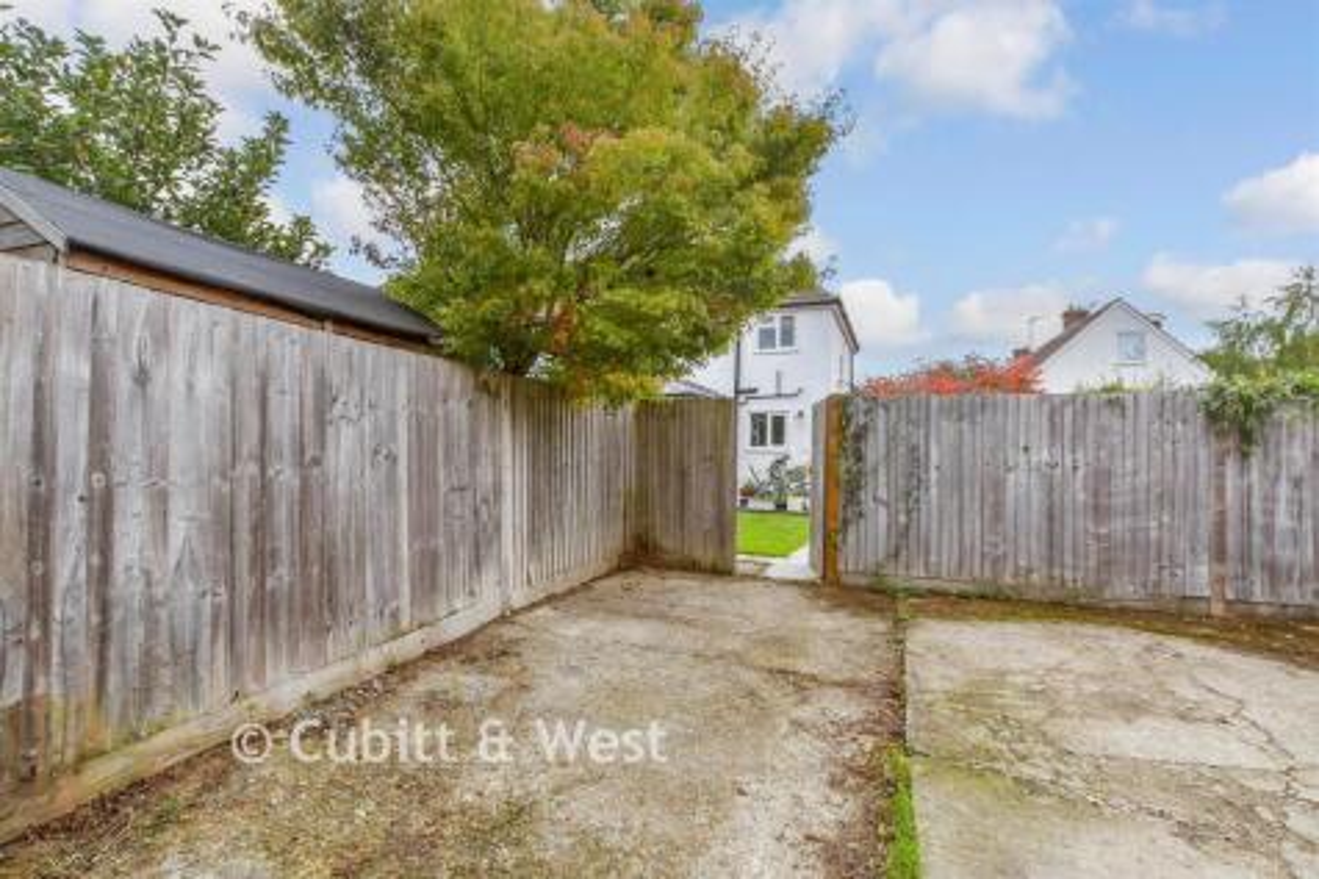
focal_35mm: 15
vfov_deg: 77.3
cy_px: 440
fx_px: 549
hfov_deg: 100.4
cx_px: 660
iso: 160
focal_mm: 10
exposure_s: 1/80
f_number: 8
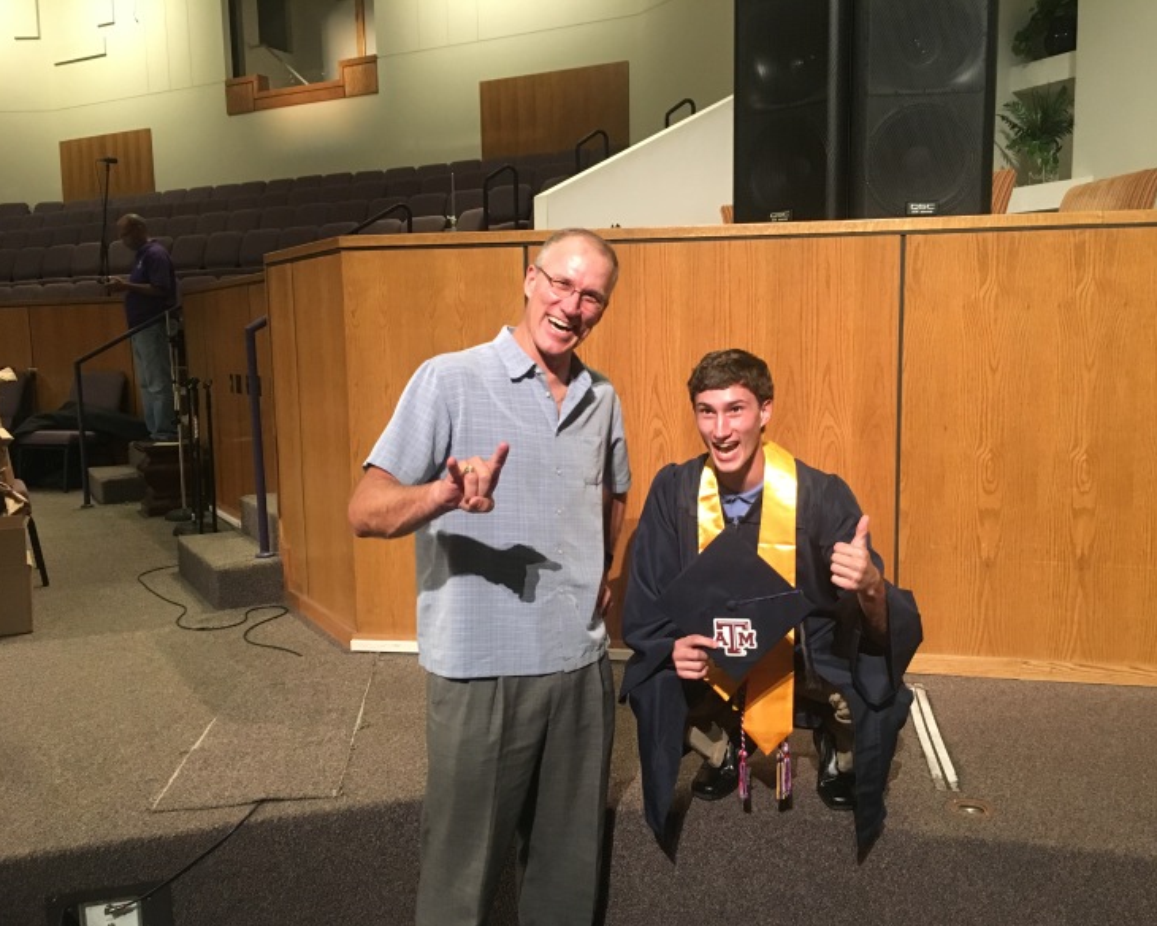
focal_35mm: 31
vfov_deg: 47.1
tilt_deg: -7.0
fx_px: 1062
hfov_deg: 57.1
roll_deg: +1.2
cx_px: 628
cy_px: 473
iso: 200
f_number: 2.2
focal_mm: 4.15
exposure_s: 1/15
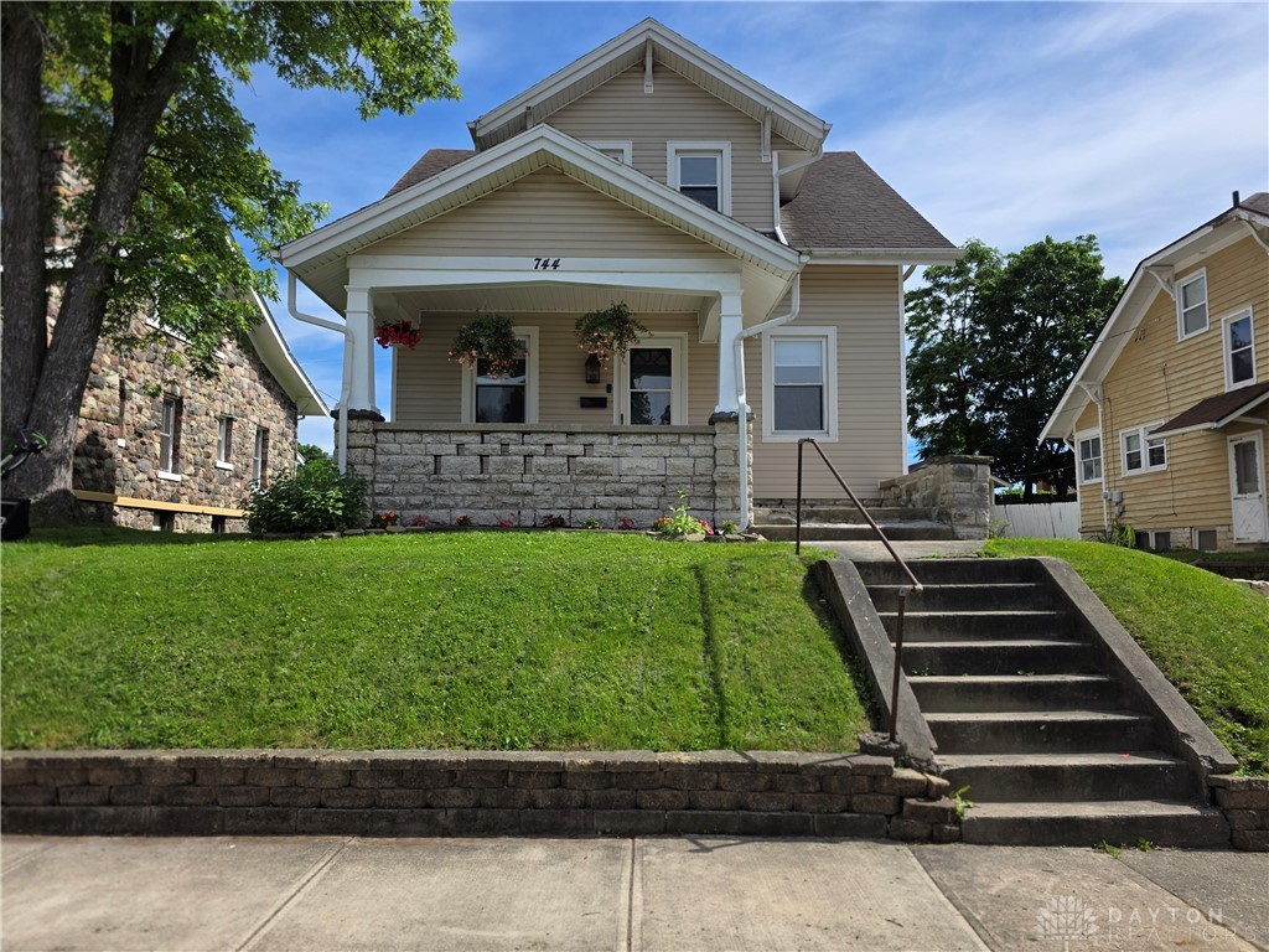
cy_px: 476
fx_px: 843
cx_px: 634
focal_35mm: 23
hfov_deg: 73.9
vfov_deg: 58.9
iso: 80
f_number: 1.7
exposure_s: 1/5447
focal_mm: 6.3
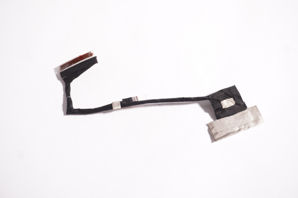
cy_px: 99
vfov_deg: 23.1
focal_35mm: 58
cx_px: 149
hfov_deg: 34.2
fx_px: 484
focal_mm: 39
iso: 200
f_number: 5.6
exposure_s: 1/13
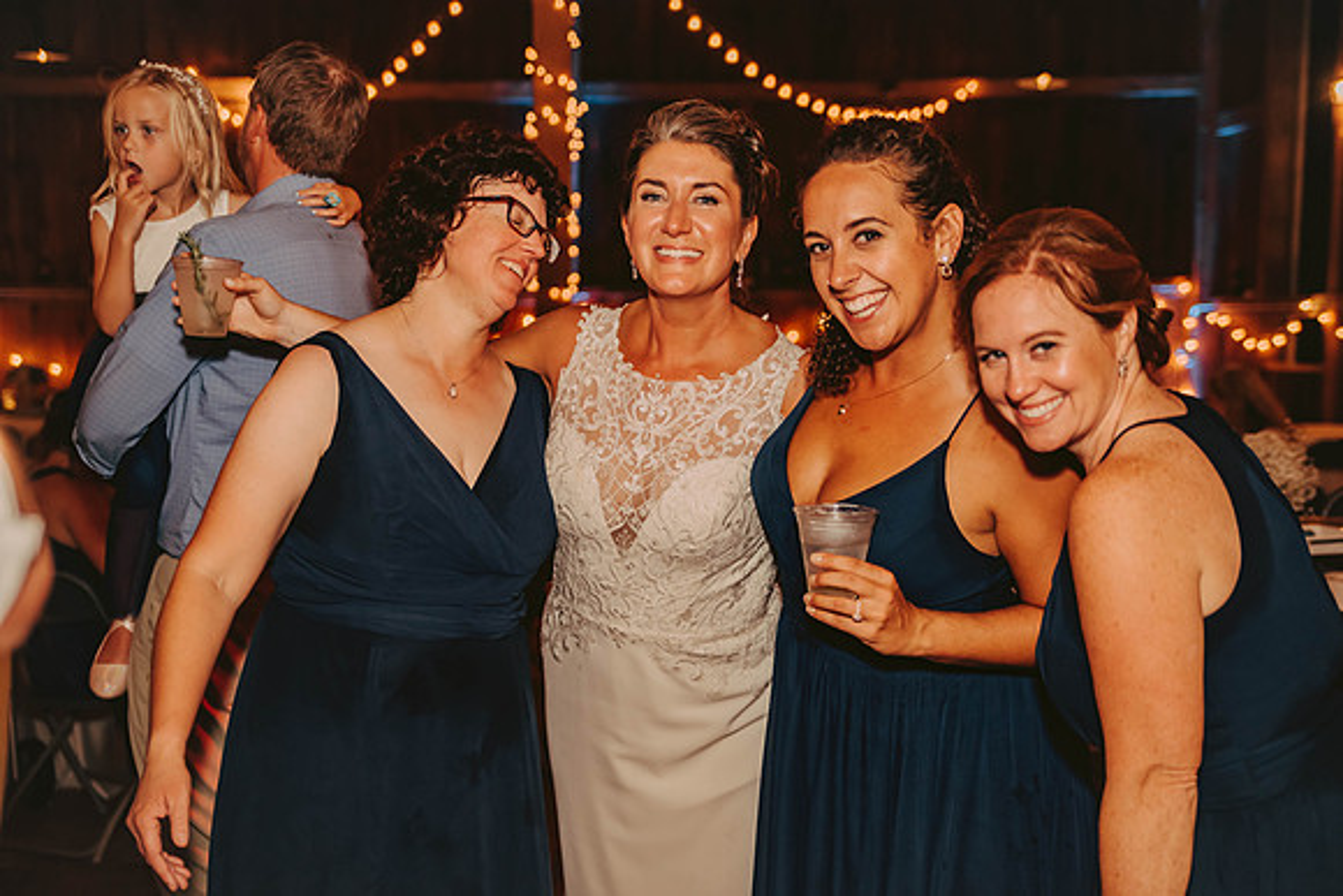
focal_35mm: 48
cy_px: 448
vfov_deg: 28.1
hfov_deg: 41.1
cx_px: 672
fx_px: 1791
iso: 1000
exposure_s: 1/160
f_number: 2.8
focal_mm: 48
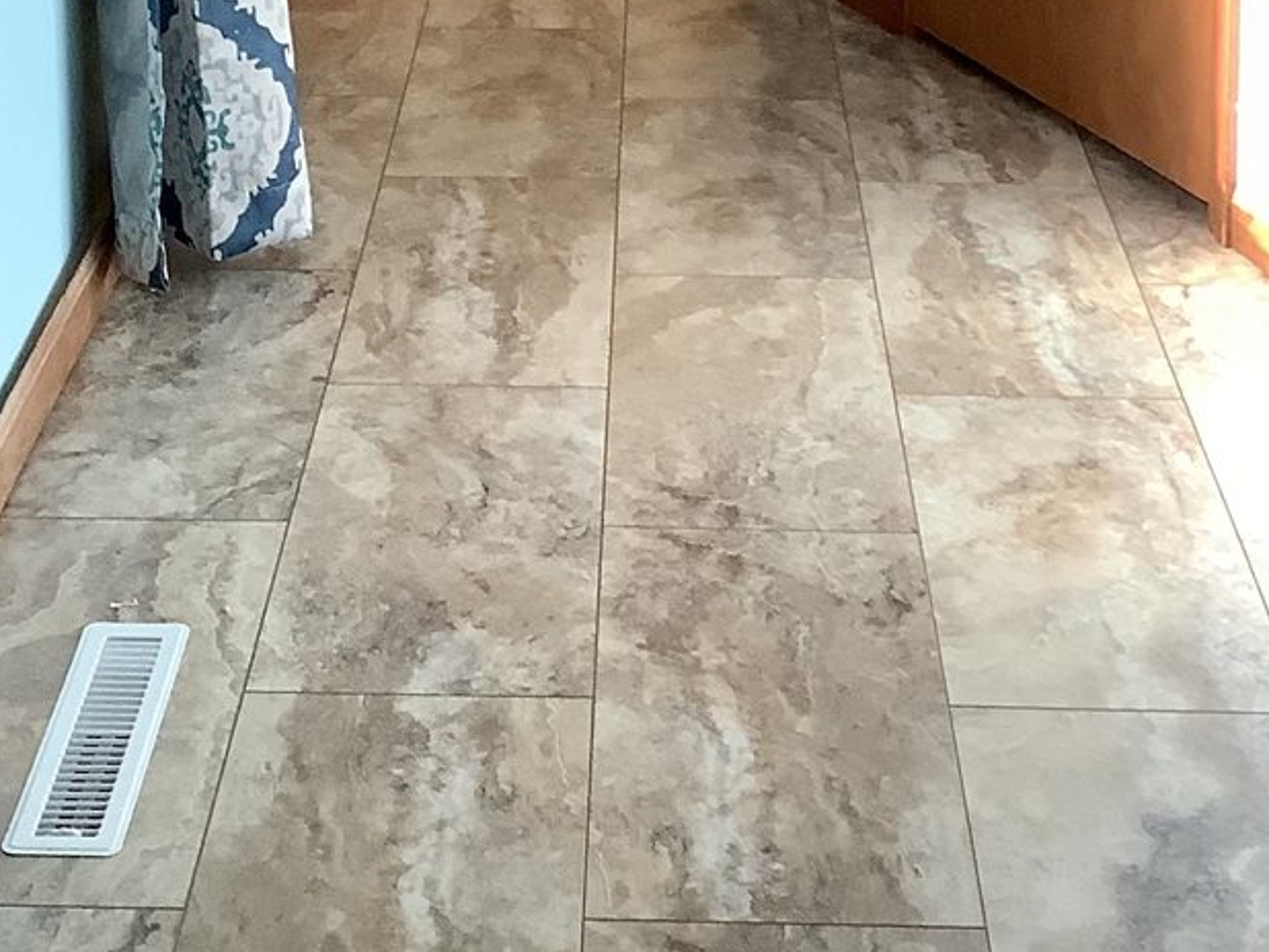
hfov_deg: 25.3
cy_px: -320
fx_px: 2824
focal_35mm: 77
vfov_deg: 17.8
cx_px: 550
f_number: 2.4
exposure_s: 1/60
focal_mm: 3.3
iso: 100
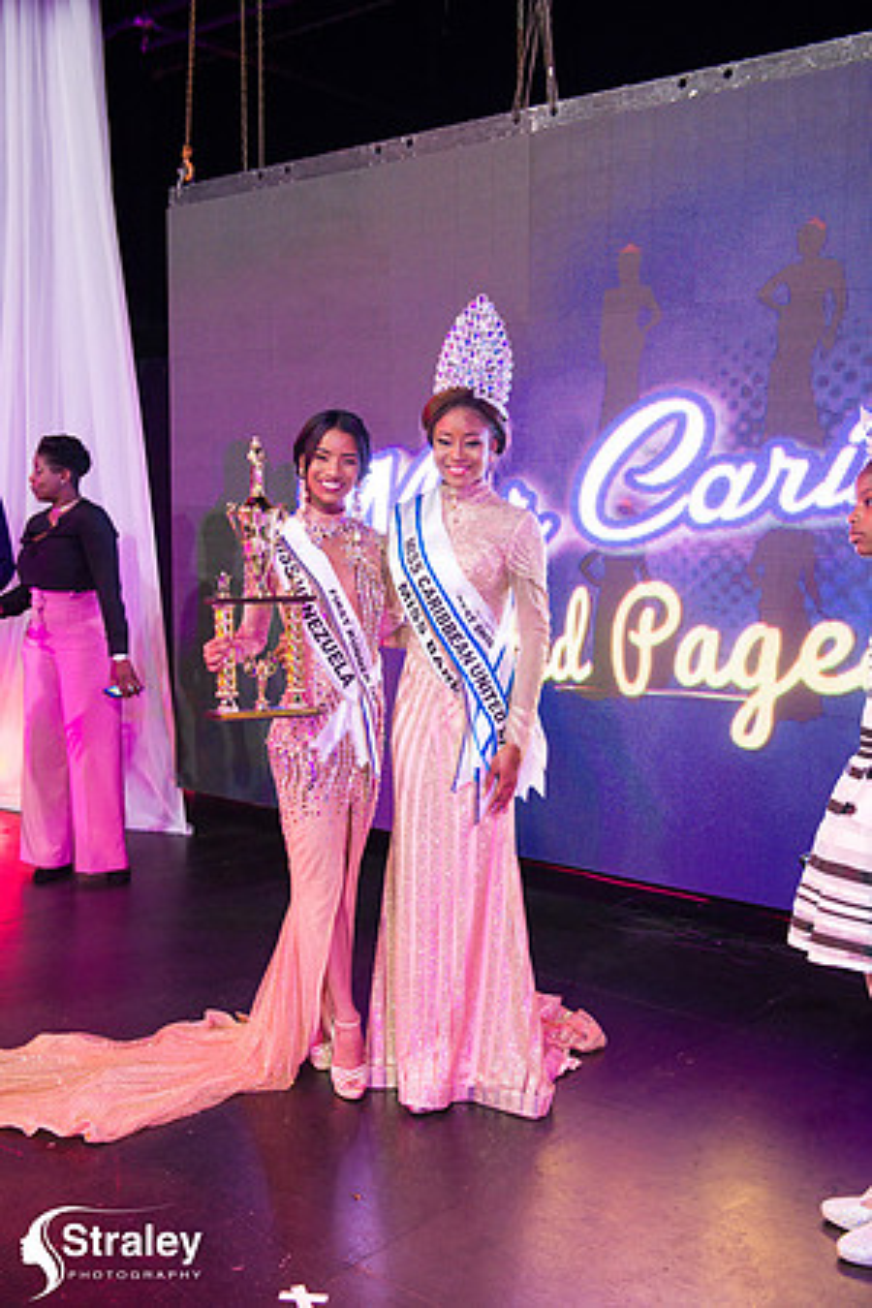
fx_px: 1308
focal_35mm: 36
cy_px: 654
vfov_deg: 53.1
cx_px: 436
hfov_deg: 36.9
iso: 4000
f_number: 5
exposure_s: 1/160
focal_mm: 36
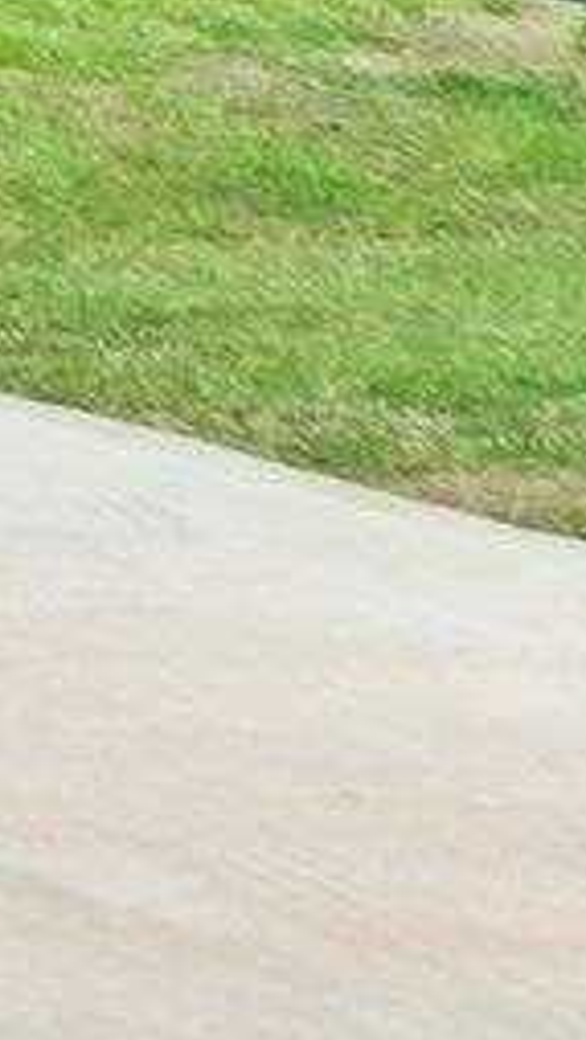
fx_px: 8171
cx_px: -3282
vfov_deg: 6.8
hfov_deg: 3.4
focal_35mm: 296
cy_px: -1632
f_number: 8
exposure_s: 1/1600
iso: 400
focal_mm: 35
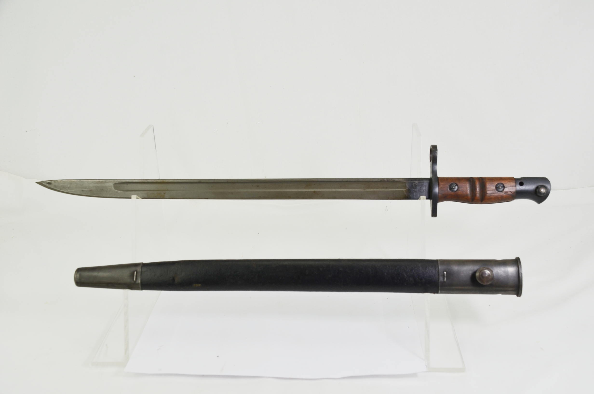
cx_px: 297
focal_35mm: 39
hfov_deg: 49.6
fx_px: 642
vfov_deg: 34.1
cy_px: 197
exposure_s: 1/160
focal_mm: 26
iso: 200
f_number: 6.3
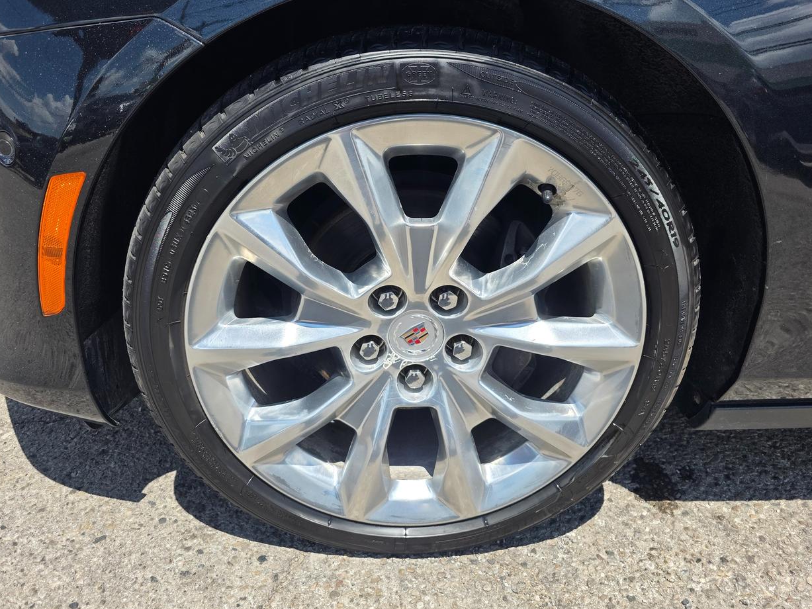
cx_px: 396
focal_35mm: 24
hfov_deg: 71.6
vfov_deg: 56.8
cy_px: 306
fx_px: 563
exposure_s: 1/3598
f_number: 1.7
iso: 80
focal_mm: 6.3
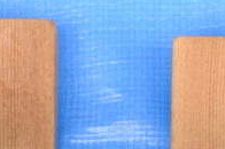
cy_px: 424
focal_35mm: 374
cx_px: 53
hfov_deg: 5.5
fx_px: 2334
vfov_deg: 3.6
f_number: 5
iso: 500
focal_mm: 22.7
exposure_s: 1/125
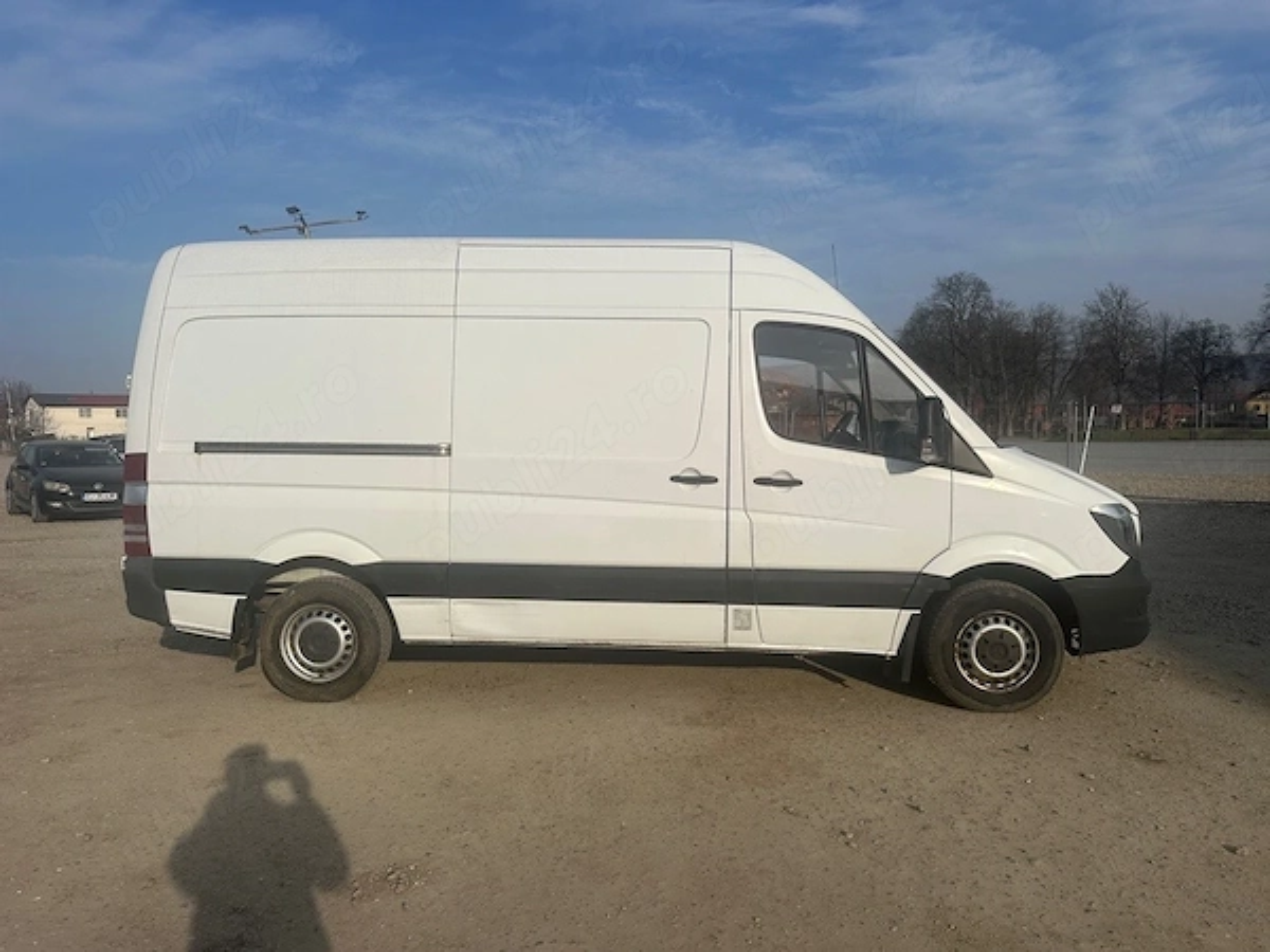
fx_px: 881
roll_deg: +0.5
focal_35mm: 24
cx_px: 635
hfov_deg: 71.6
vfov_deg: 56.8
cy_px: 476
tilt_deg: -3.6
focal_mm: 6.86
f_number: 1.78
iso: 80
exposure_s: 1/9709
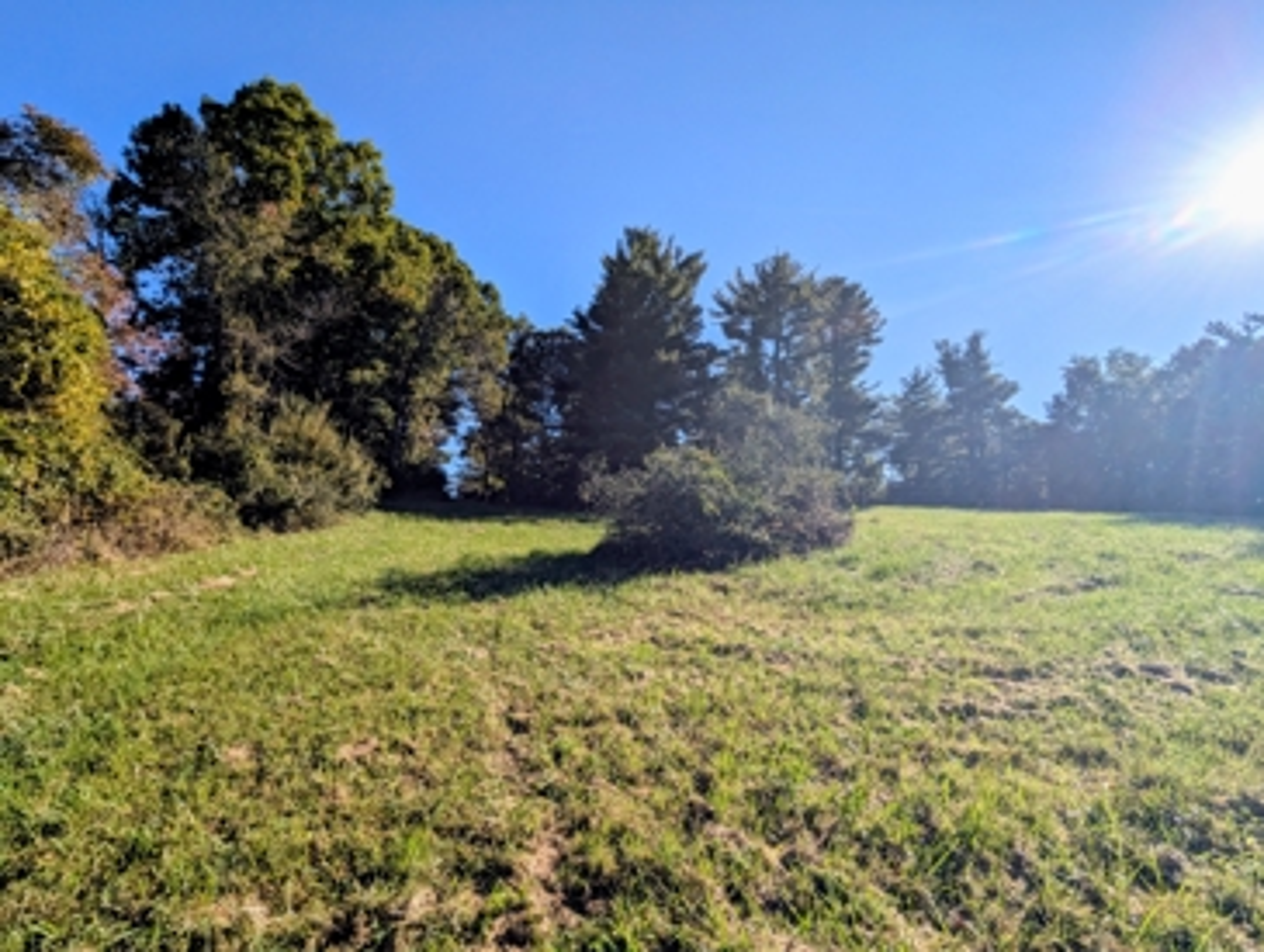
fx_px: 585
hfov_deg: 94.4
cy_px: 476
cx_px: 632
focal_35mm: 16
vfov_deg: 78.3
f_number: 2.2
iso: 38
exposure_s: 1/3086
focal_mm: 2.35
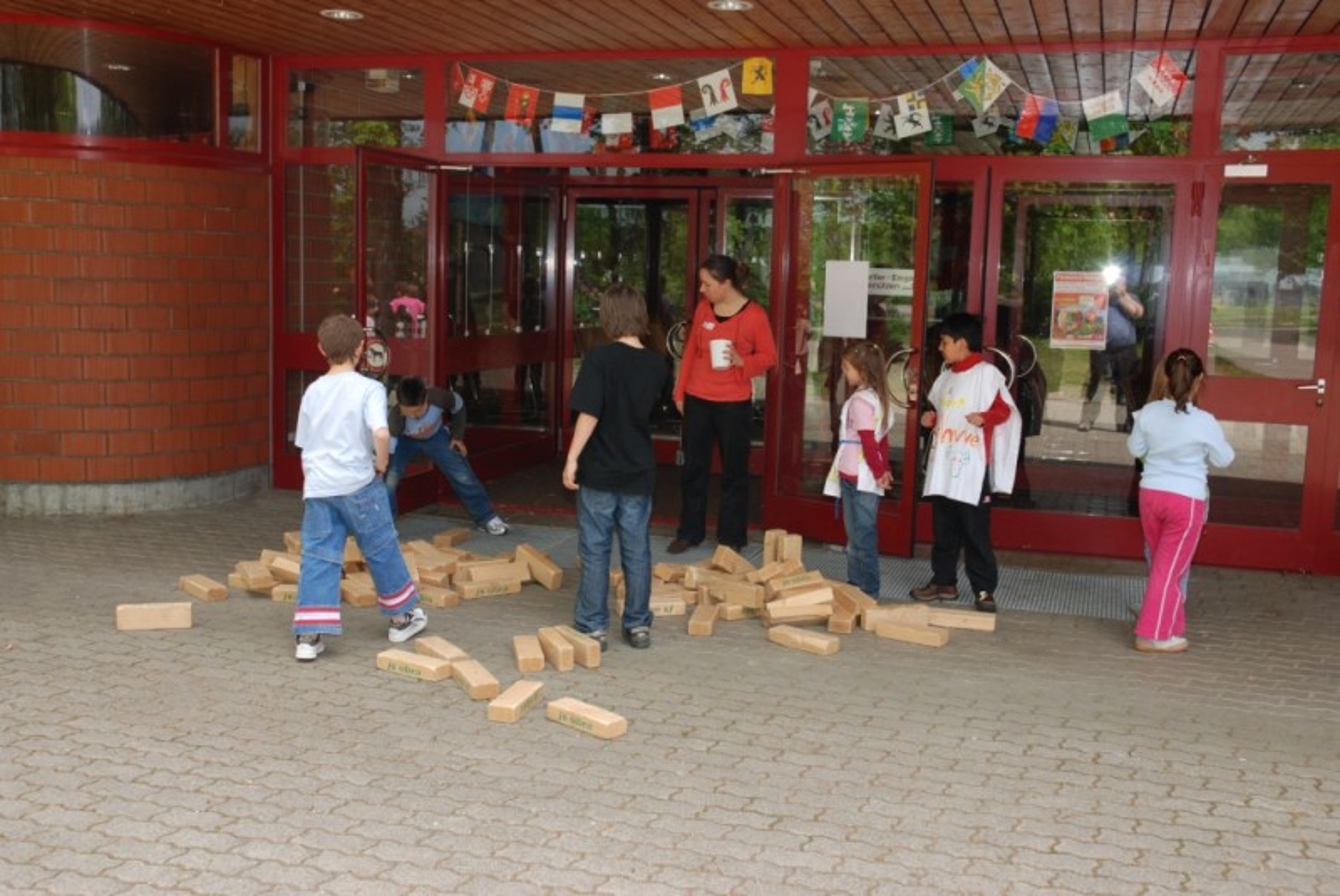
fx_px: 1397
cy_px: 448
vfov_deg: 35.6
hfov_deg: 51.2
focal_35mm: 38
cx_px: 670
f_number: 5.6
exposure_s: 1/125
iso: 180
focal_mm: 25
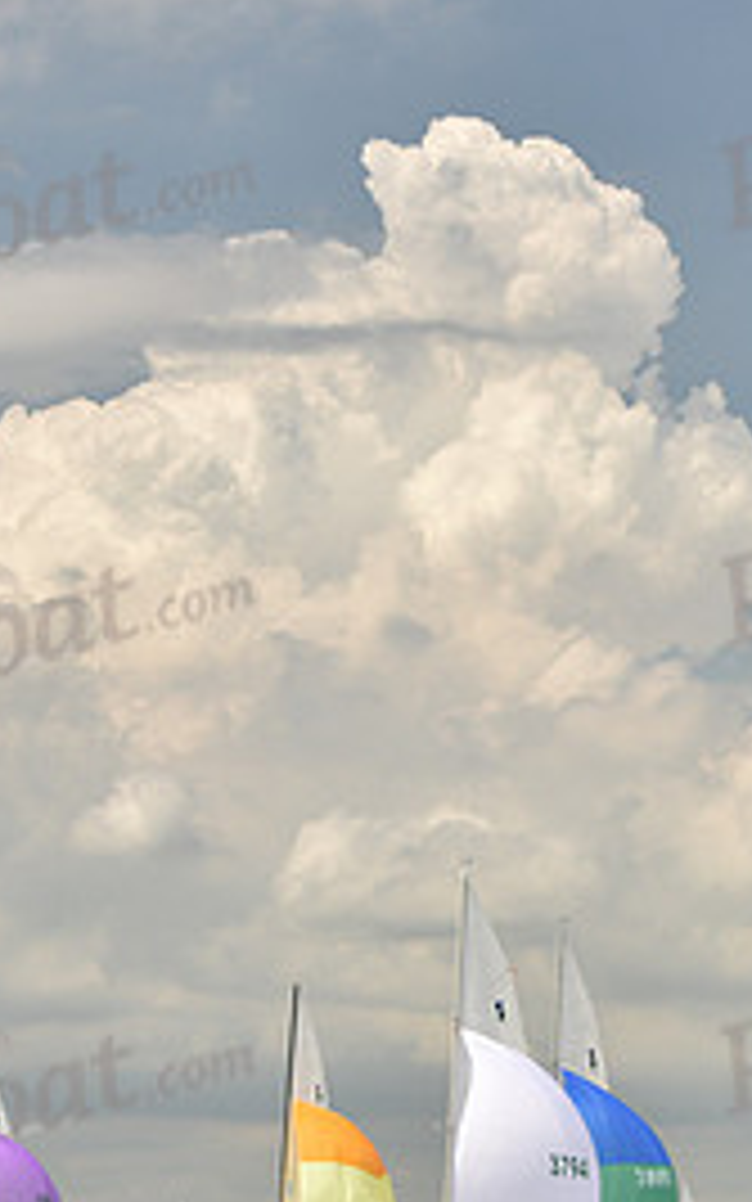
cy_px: 826
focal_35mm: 155
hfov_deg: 8.5
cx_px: 491
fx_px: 5080
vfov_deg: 13.5
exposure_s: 1/1600
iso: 250
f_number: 4
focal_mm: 70
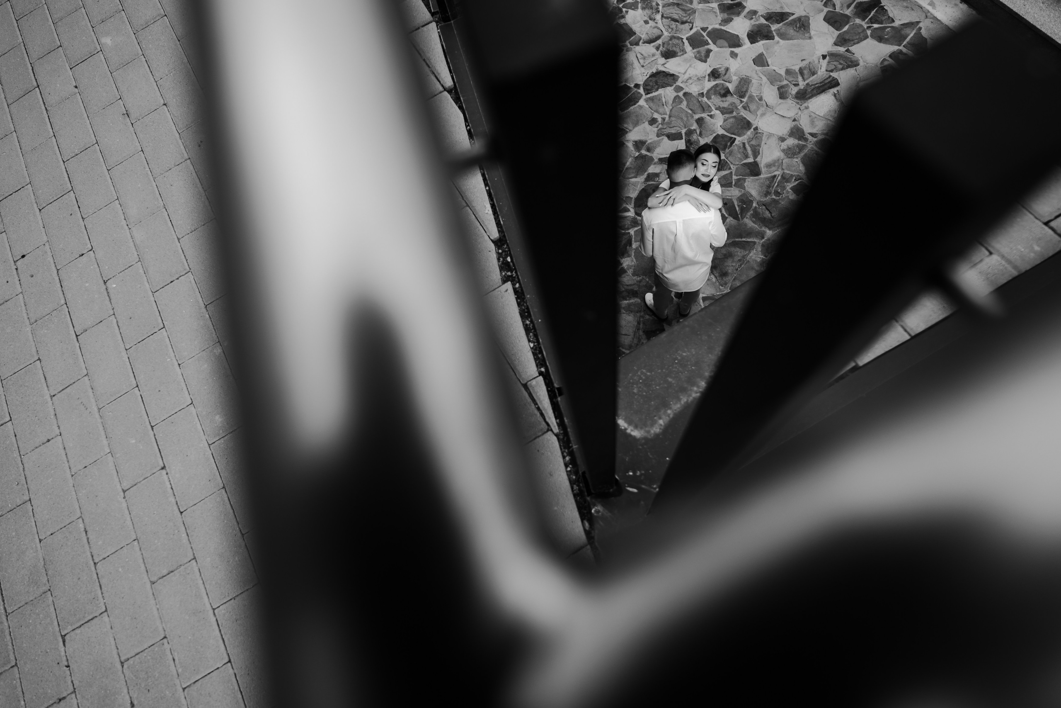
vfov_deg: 70.4
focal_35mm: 17
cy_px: 354
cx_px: 530
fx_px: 501
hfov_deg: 93.3
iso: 64
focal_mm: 17
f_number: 2.8
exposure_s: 1/400
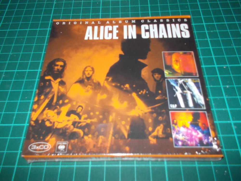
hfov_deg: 61.7
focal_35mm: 29
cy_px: 90
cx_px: 120
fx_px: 202
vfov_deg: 48.2
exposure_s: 1/30
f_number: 3.3
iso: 200
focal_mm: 4.1
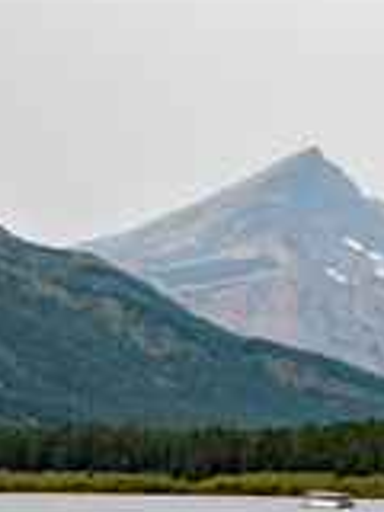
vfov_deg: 14.3
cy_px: 293
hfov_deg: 9.8
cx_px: 835
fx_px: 2041
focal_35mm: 138
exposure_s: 1/60
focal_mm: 15.17
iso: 64
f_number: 4.5
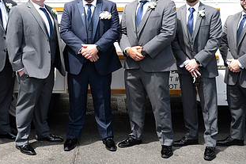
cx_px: 83
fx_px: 369
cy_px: 47
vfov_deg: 24.8
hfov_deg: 36.5
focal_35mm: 54
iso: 50
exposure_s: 1/400
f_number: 2.8
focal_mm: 29
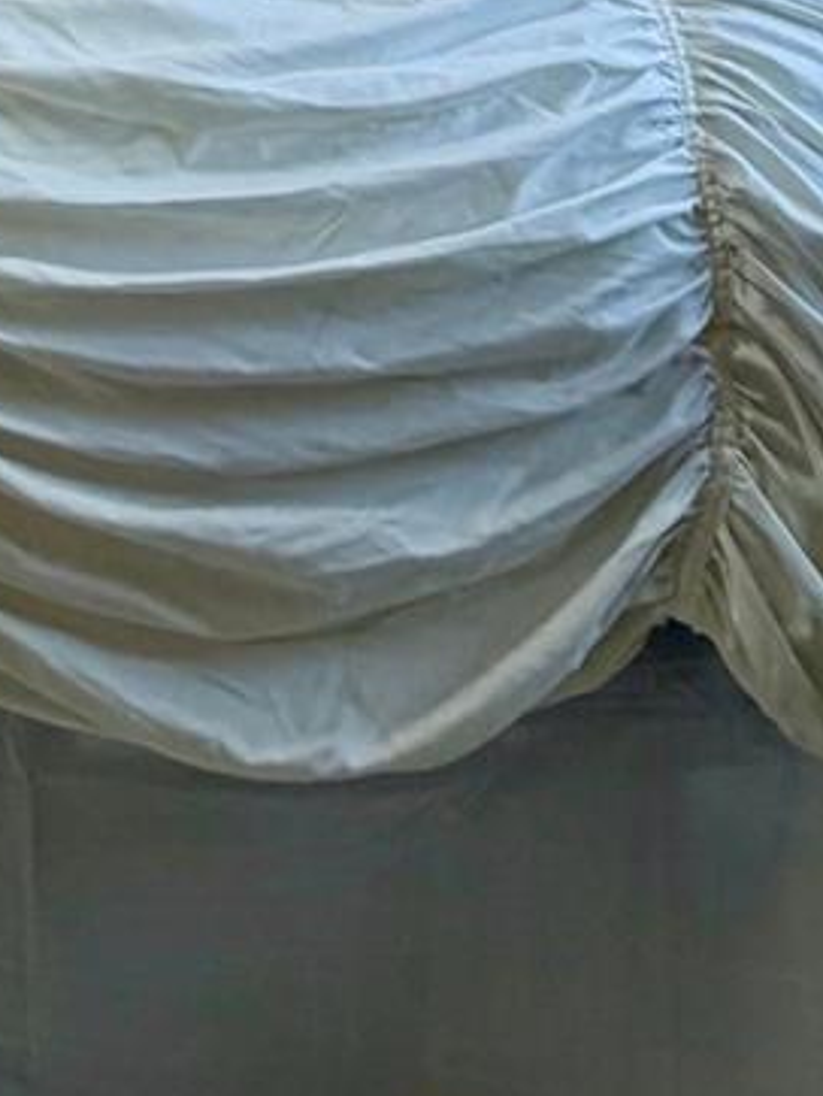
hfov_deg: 24.2
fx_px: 1836
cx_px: 11
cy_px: -622
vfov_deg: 24.4
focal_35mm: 58
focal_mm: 2.22
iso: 160
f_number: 2.2
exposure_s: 1/120
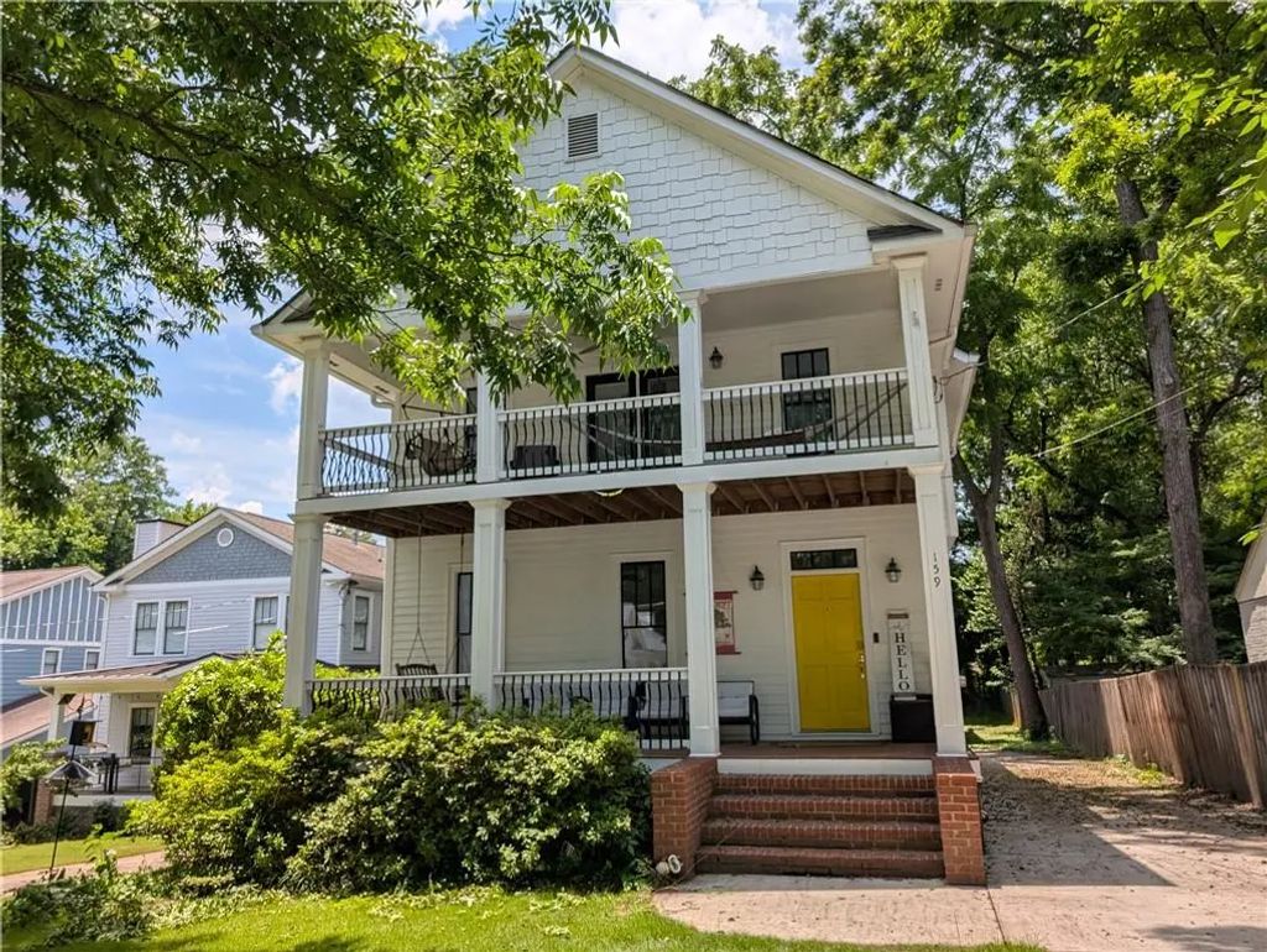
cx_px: 634
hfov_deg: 71.5
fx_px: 879
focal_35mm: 24
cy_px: 476
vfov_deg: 56.9
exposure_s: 1/1212
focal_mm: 6.9
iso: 20
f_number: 1.68
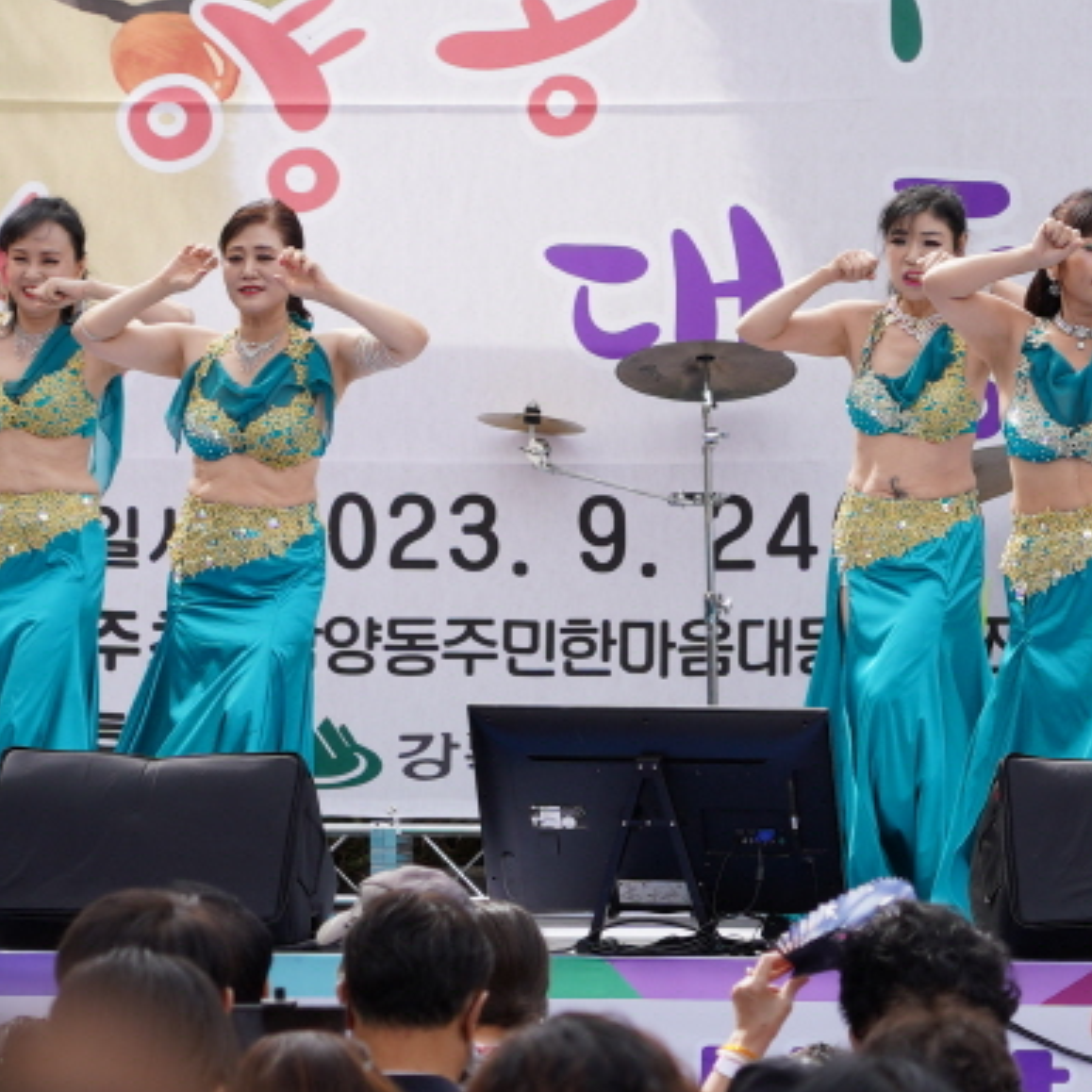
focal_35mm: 404
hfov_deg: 4.3
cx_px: 1185
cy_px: 1058
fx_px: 14419
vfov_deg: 4.3
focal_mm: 102
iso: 100
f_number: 5
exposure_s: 1/200
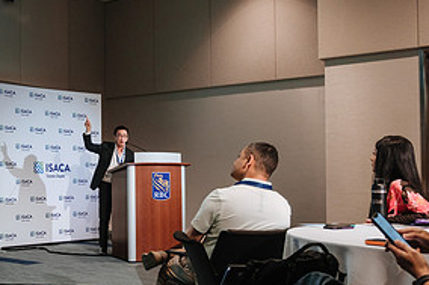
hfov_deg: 38.1
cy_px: 162
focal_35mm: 49
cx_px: 59
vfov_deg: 27.5
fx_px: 584
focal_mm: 16
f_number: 2.8
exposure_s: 1/60
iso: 1000
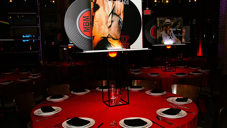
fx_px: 229
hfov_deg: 52.8
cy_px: 67
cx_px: 114
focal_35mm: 38
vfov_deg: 31.2
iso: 4000
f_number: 9
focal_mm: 24
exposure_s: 1/100
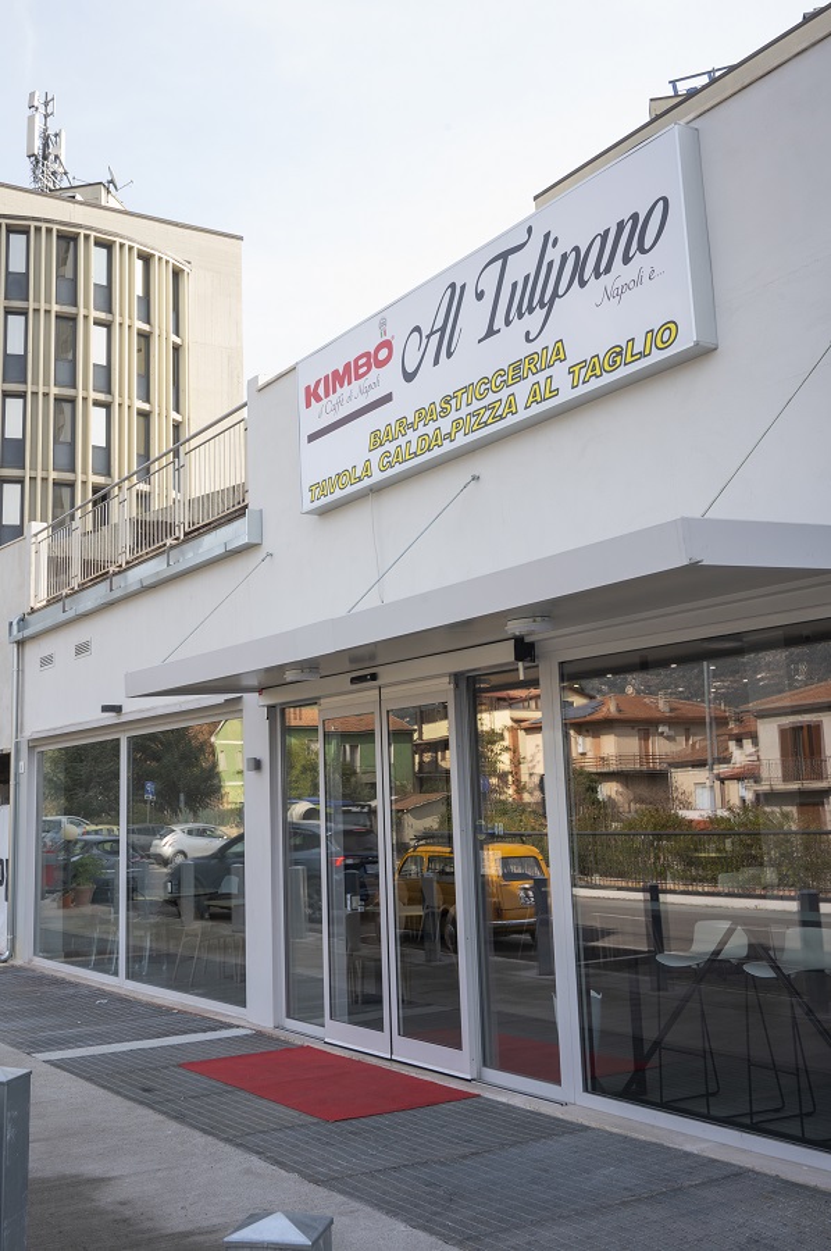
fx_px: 972
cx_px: 416
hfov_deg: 46.3
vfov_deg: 65.5
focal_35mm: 28
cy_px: 626
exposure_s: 1/50
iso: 250
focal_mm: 28
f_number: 16
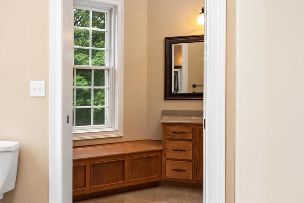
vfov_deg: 41.1
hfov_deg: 55.0
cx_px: 65
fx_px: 270
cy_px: 101
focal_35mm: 32
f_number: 9
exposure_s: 1/50
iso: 640
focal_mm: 9
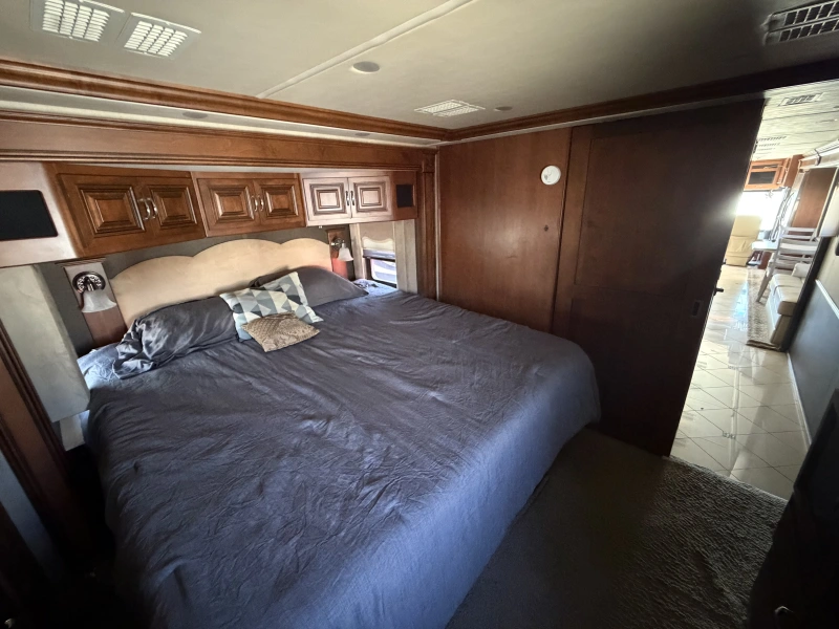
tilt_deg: -17.3
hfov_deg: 102.1
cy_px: 314
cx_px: 420
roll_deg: +2.1
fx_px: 339
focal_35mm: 14
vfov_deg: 85.7
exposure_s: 1/36
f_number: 2.2
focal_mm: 2.22
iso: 1600
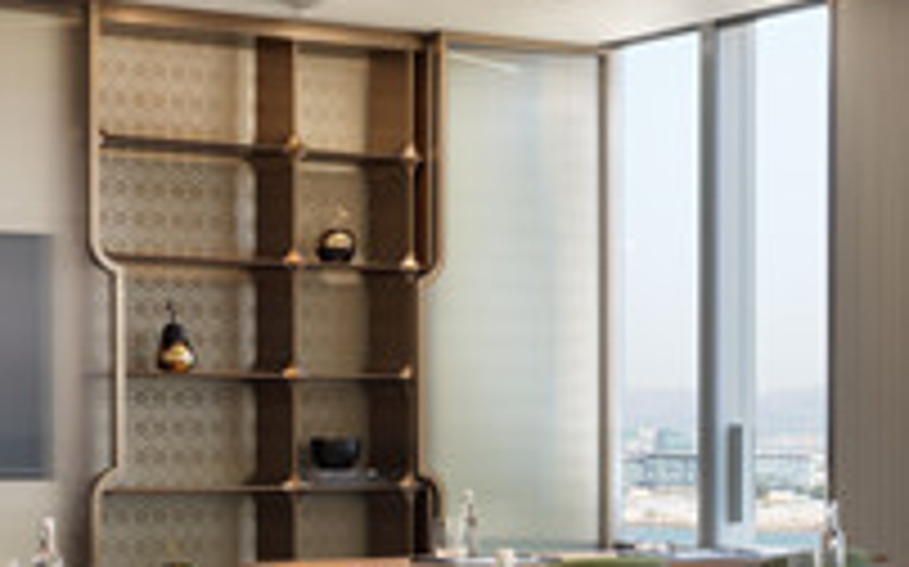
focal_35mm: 100
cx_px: 328
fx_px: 2476
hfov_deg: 20.8
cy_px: 486
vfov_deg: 13.0
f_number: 11
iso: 320
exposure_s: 5
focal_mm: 33
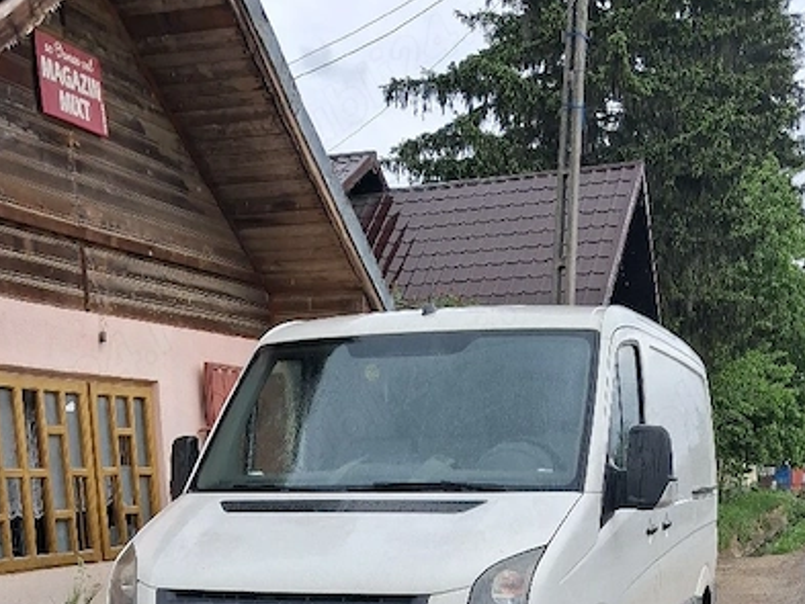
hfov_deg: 34.8
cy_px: 762
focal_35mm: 55
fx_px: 1279
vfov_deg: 23.7
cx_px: 475
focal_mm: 4
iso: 25
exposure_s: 1/435
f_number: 1.8
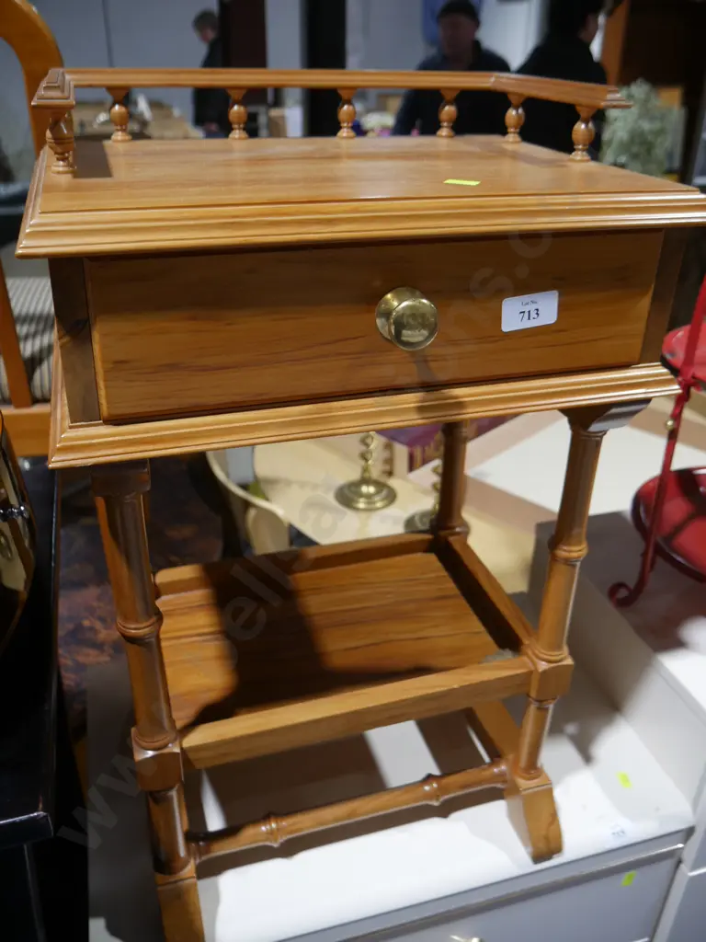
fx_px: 816
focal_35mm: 30
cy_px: 471
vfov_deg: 60.0
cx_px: 353
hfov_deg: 46.8
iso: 250
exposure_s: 1/60
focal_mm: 15
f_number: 3.6
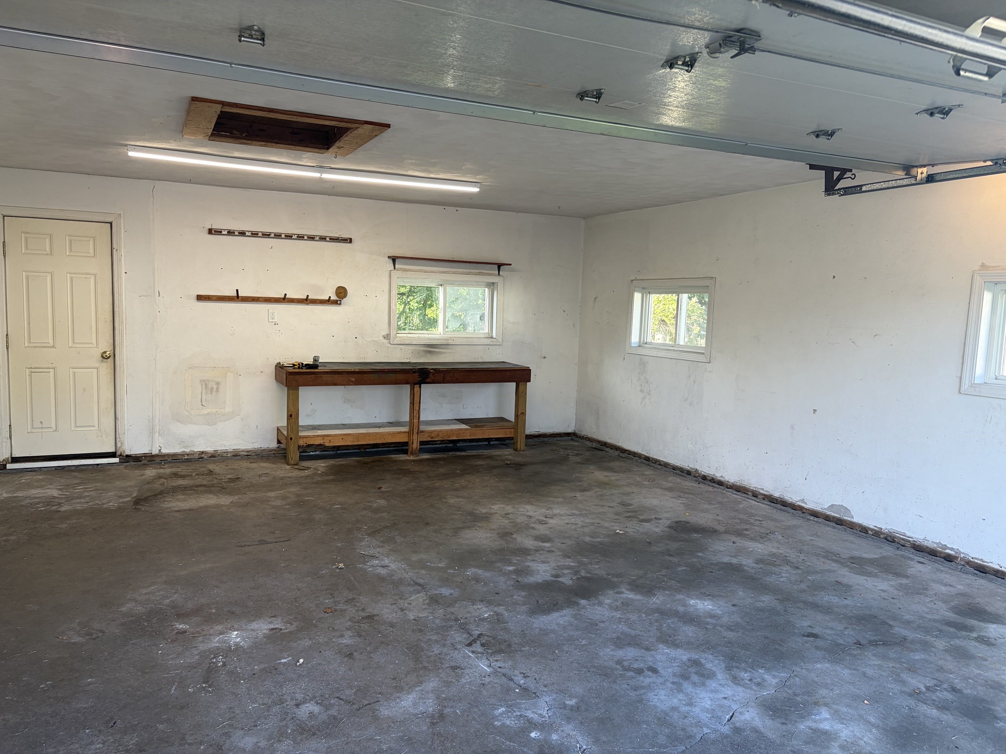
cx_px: 503
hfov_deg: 67.3
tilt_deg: -5.2
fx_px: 756
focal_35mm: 26
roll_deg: -1.4
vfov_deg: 53.1
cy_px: 377
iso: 50
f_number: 1.6
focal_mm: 5.96
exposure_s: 1/120
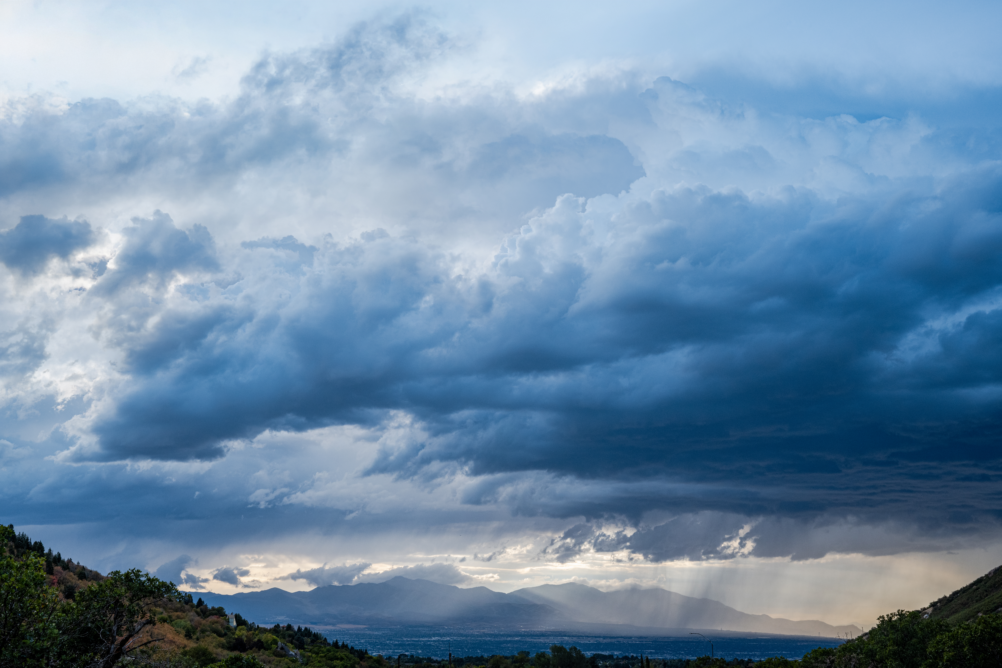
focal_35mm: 47
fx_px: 1308
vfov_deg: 28.6
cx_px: 501
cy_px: 334
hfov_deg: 41.9
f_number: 11
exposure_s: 1/160
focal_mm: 47
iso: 400
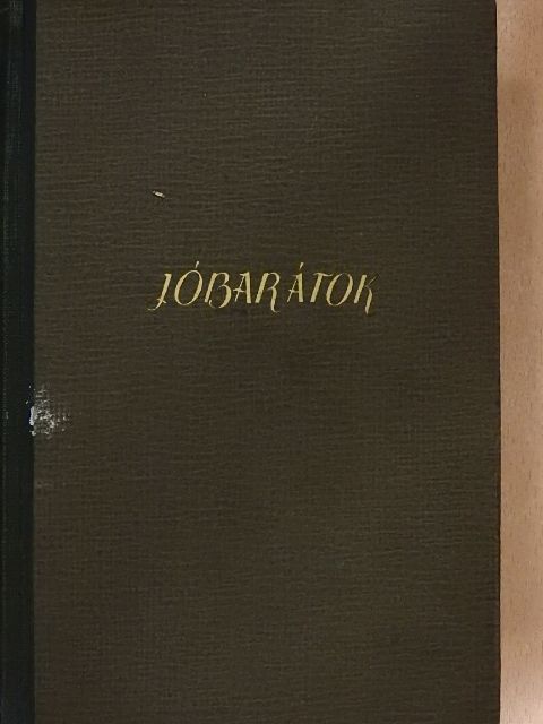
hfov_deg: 29.1
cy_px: 362
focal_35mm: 50
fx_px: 1046
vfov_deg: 38.2
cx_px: 272
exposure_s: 1/80
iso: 1600
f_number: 4
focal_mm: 9
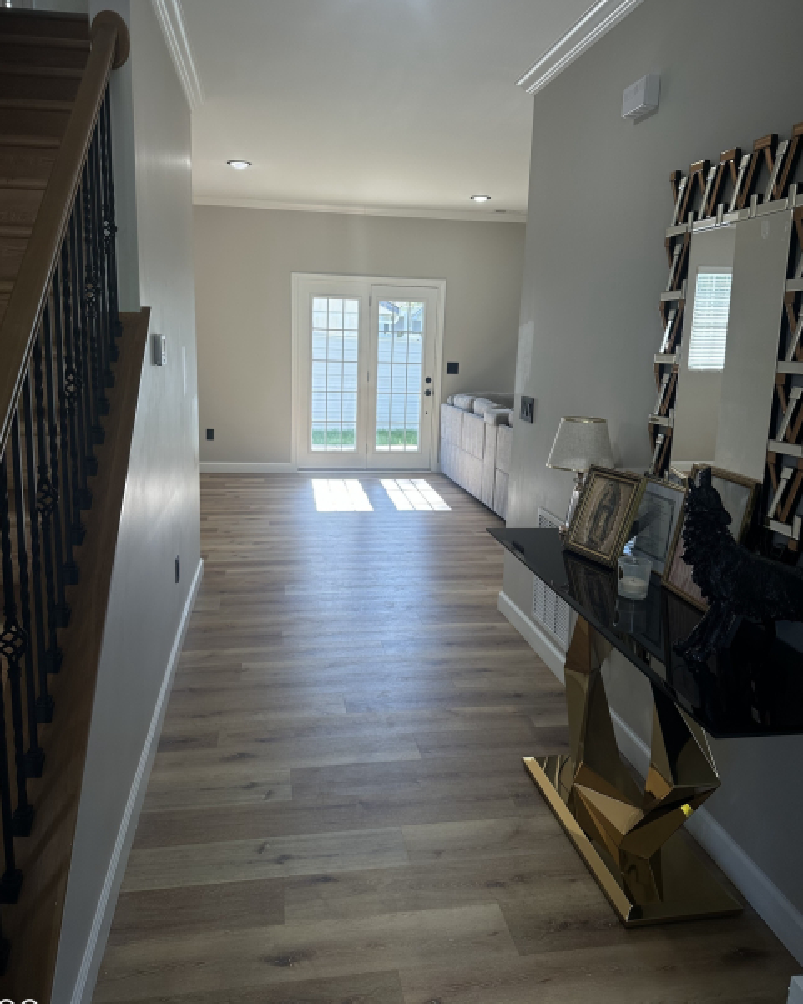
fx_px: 772
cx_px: 392
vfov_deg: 66.0
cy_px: 485
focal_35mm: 26
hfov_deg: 54.9
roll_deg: -2.6
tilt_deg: -9.6
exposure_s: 1/234
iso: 64
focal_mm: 6.86
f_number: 1.78
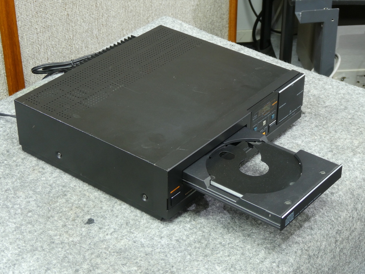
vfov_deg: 19.9
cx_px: 182
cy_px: 137
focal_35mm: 74
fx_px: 780
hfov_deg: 26.3
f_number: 4.6
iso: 200
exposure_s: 1/2.5
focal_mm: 13.2
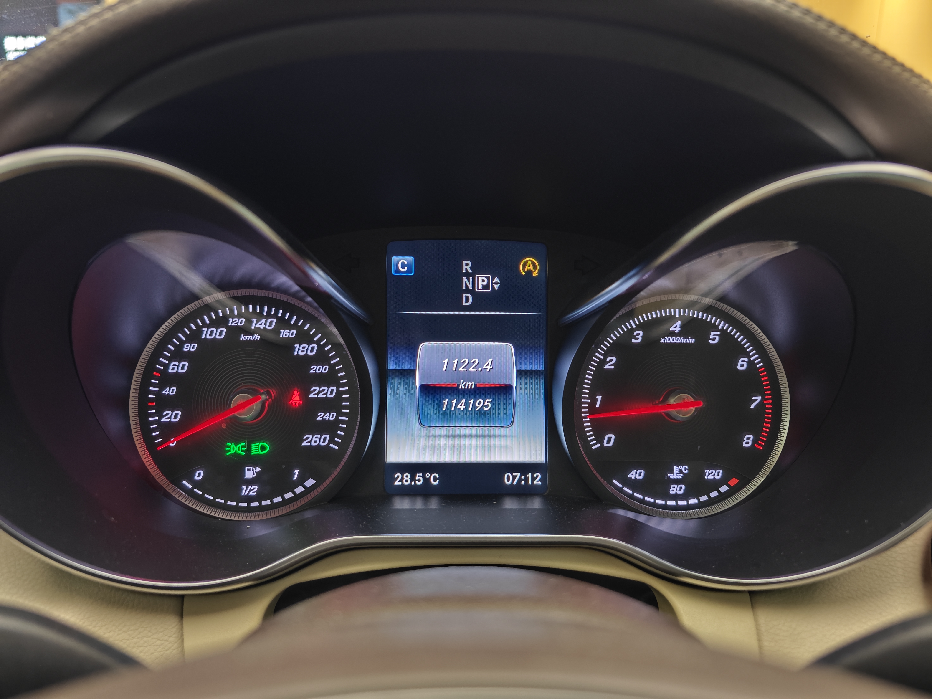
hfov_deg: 73.9
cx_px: 466
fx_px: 619
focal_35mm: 23
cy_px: 350
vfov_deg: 58.9
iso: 1000
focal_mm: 8.7
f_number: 1.9
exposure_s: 1/25
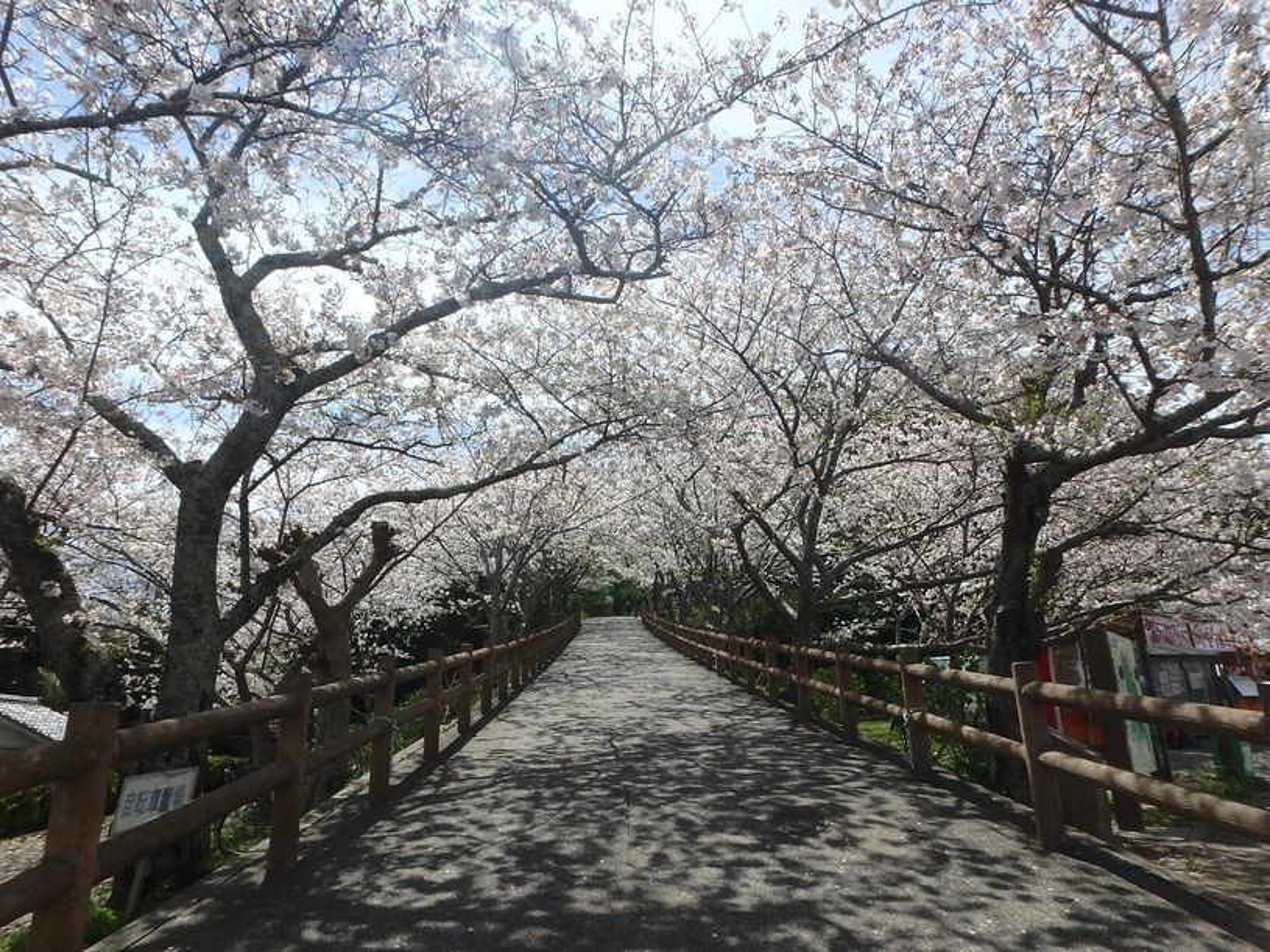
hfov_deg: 79.0
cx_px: 635
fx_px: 770
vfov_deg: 63.4
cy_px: 476
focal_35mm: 21
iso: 125
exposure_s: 1/500
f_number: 6
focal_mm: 3.7
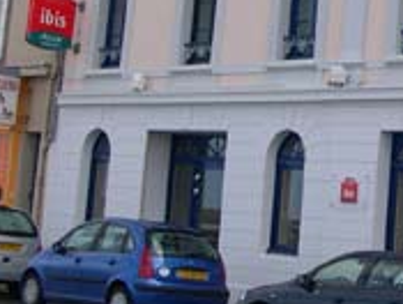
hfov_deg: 15.9
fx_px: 1377
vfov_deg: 12.4
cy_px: -23
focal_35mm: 118
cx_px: 508
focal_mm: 8
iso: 100
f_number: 7.6
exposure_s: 1/143
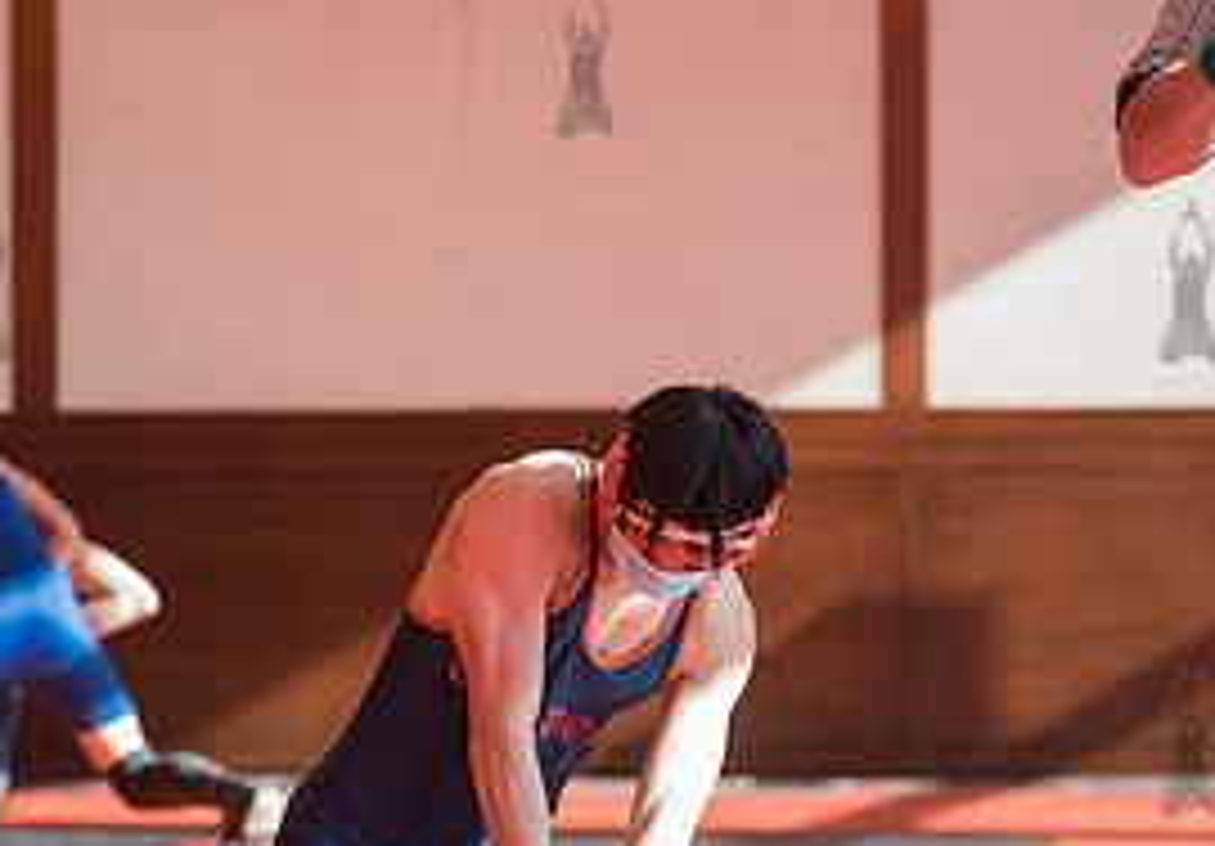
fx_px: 11086
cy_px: 662
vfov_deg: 4.4
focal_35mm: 324
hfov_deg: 6.3
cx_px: 593
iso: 400
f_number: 4
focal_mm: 125
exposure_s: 1/400
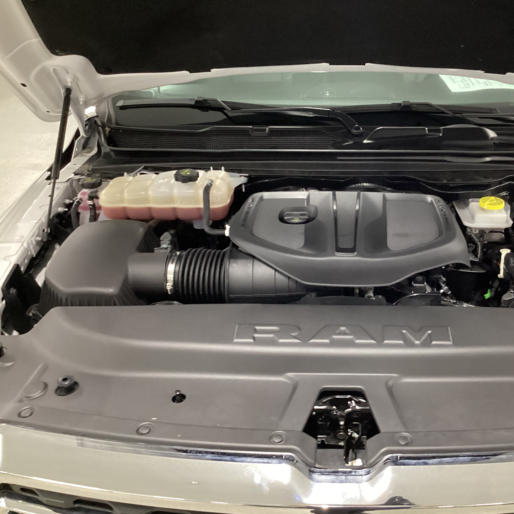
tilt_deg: -29.1
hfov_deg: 44.3
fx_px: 622
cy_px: 257
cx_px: 342
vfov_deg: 44.9
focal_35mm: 37
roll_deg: +0.7
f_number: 2.4
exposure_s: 1/25
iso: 500
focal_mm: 3.3
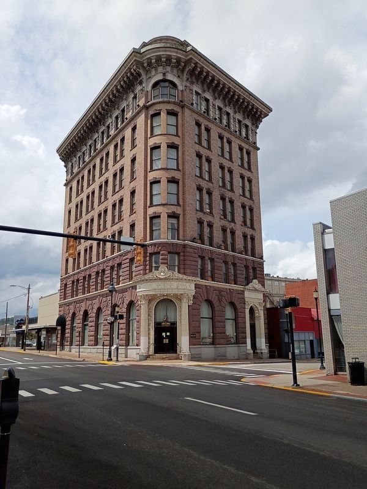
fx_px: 410
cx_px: 184
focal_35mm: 29
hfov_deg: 48.2
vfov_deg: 61.7
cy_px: 244
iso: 102
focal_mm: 4.27
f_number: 1.8
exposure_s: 1/1866
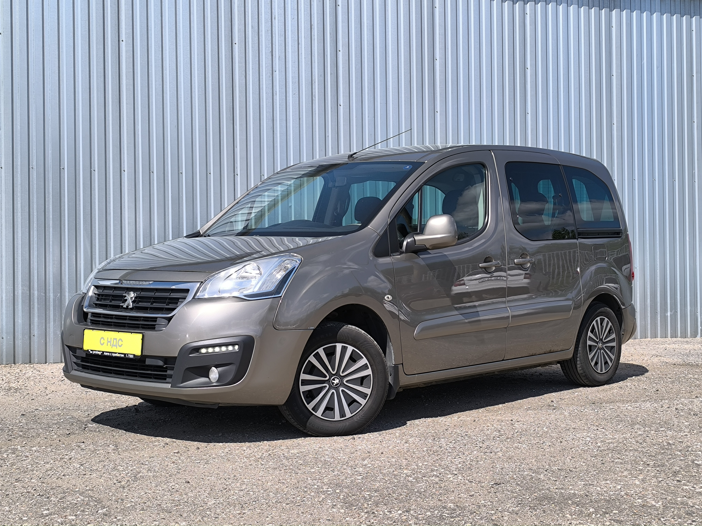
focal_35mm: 49
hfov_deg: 38.9
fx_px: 994
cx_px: 351
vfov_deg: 29.7
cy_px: 263
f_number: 1.65
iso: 50
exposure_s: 1/649
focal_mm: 6.14
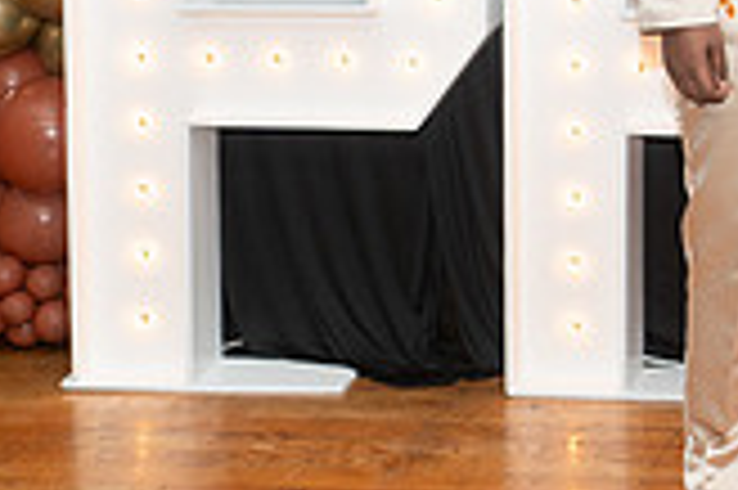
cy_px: -101
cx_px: 936
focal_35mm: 99
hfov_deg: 19.2
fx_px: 2027
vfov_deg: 13.4
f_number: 3.5
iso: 320
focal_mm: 28
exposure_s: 1/125
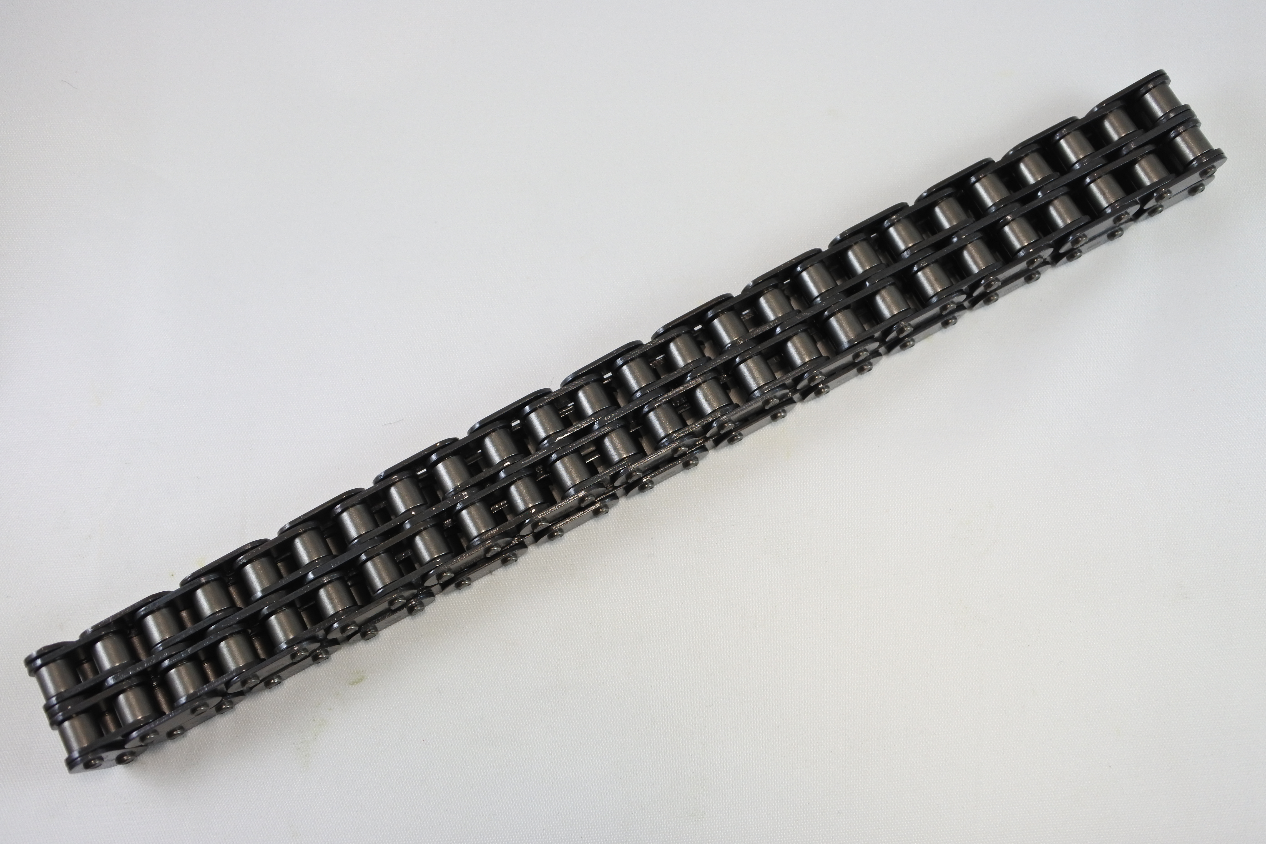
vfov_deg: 37.9
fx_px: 1231
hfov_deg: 54.4
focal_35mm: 35
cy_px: 422
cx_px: 633
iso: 400
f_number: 4
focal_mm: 13.1
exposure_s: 1/200
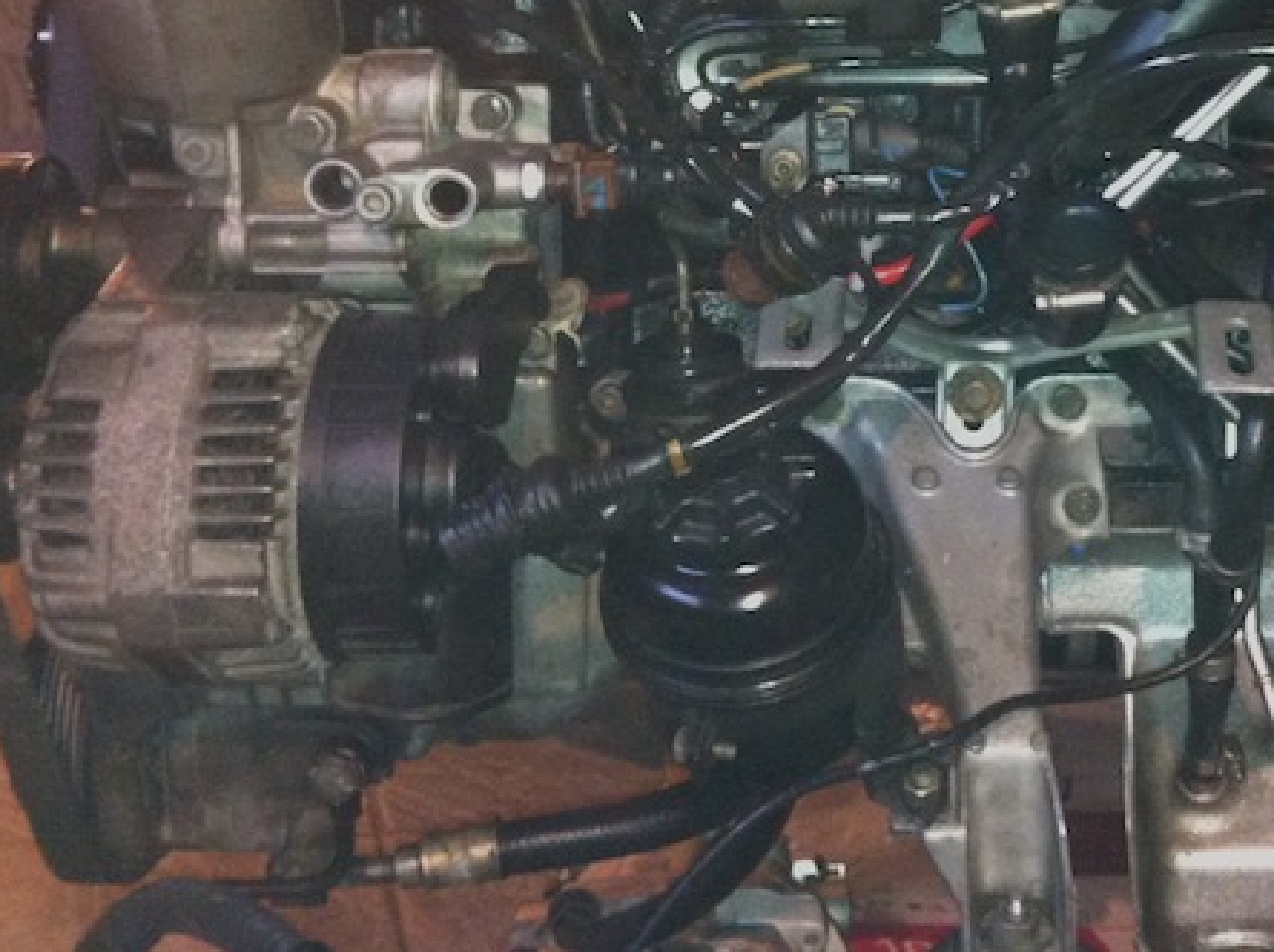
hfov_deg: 30.2
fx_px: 2316
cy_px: 103
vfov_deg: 22.7
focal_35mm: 63
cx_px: 973
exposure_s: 1/15
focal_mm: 3.85
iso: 400
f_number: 2.8
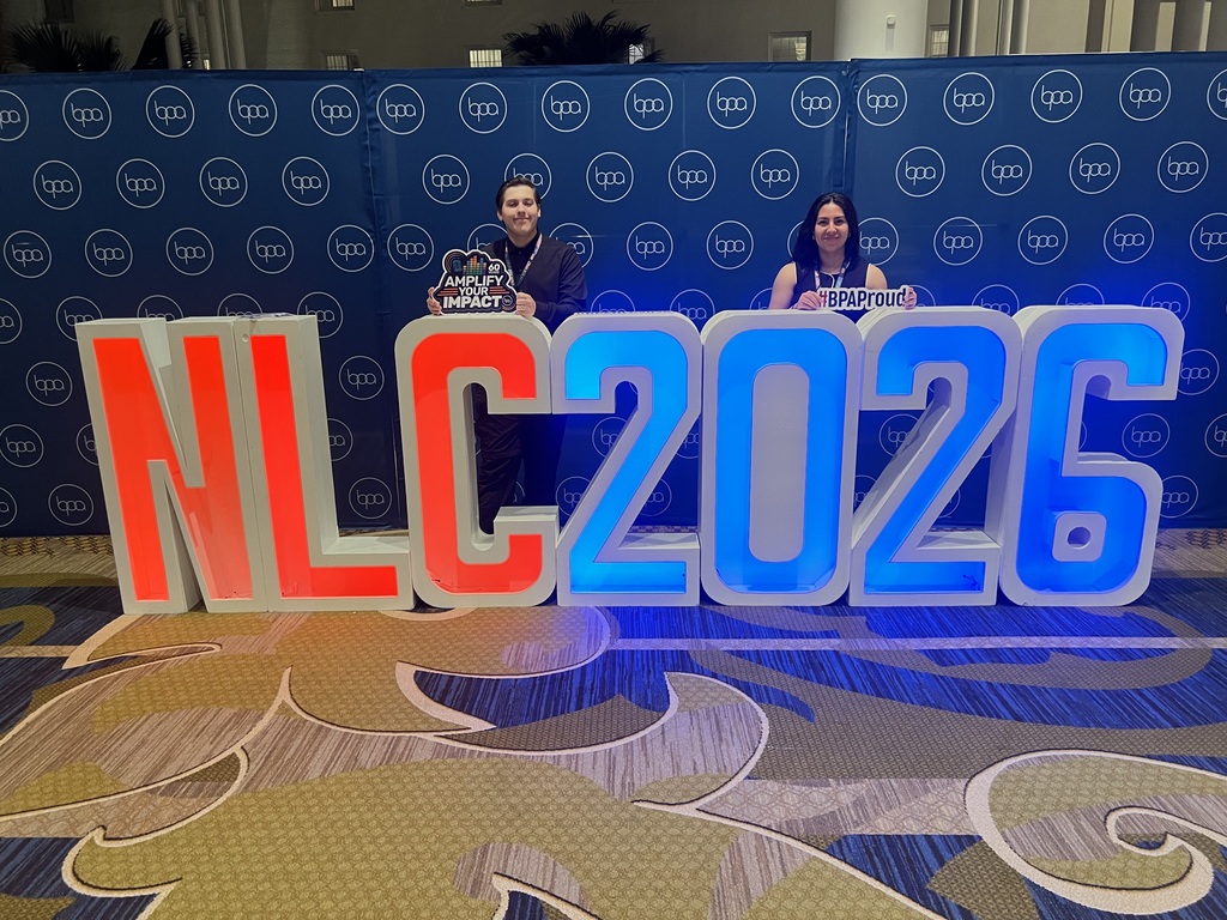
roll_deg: +1.5
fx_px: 922
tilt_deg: -14.2
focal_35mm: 26
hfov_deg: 67.3
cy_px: 460
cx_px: 614
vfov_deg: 53.1
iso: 200
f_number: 1.5
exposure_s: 1/60
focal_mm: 5.7
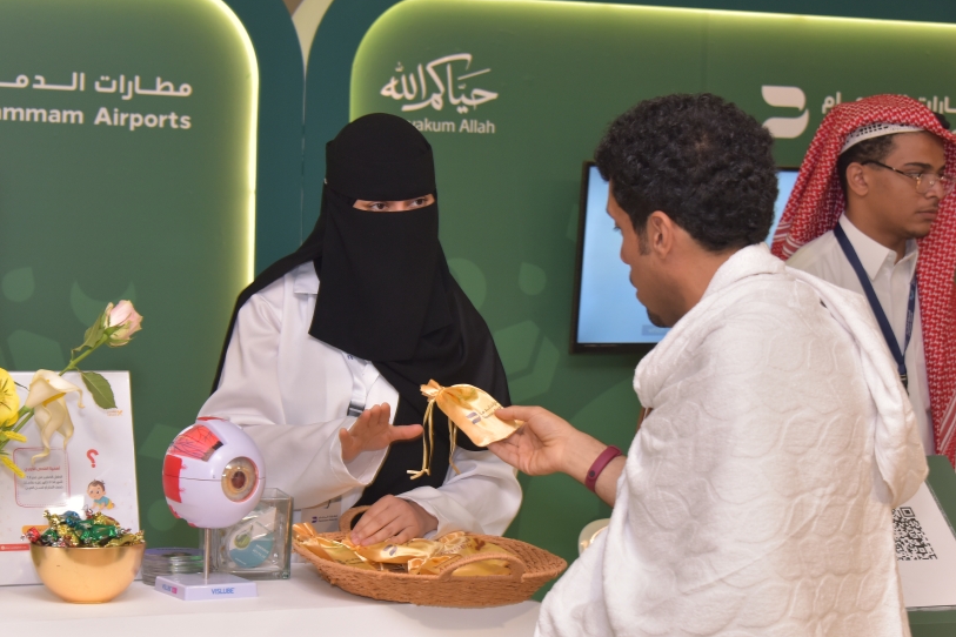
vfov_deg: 14.2
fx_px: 2549
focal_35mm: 96
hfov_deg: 21.2
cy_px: 386
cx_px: 536
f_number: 6.3
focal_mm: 78
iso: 640
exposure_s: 1/60
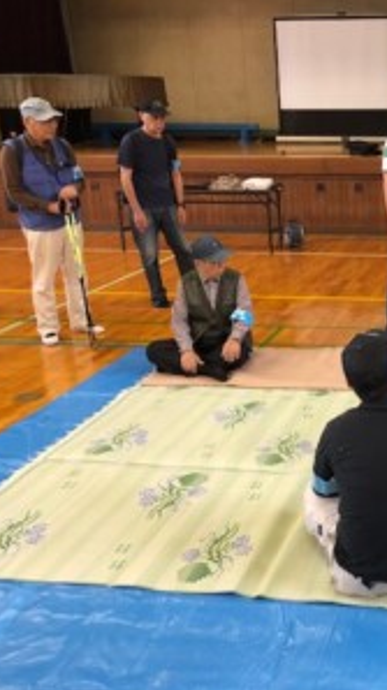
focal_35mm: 41
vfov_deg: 49.4
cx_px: 426
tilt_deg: -16.3
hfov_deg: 26.6
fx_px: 750
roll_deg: +0.4
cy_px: 345
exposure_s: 1/17
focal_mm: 3.99
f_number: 1.8
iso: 64
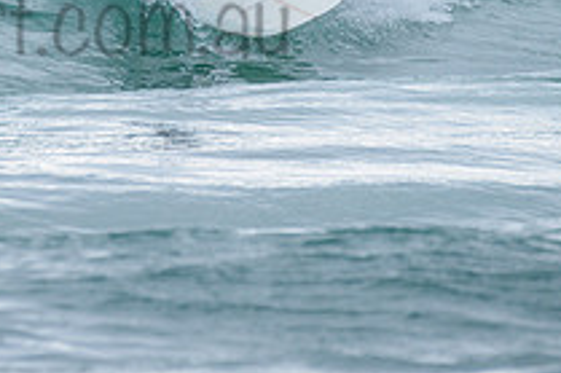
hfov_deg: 1.2
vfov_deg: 0.8
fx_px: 26501
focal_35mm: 1702
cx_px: 181
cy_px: -83
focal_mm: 500
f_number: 5.6
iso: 450
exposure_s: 1/1250
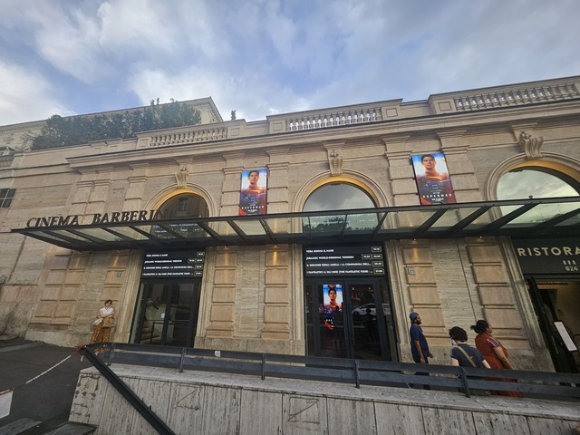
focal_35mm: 13
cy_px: 218
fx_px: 218
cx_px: 290
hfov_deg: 106.2
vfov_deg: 89.9
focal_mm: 1.74
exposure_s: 1/219
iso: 32
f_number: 2.2
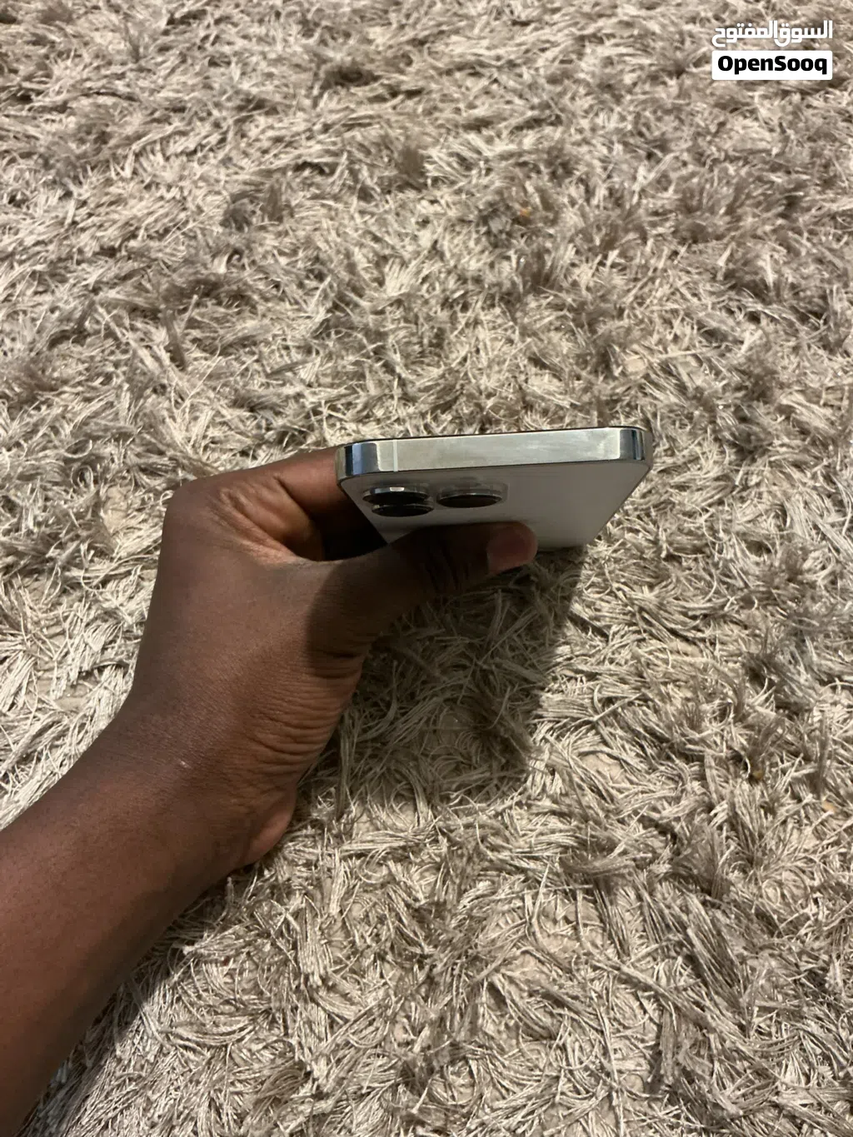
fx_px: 953
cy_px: 568
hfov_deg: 48.2
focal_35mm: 29
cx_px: 426
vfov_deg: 61.7
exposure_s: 1/30
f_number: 1.8
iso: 250
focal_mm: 3
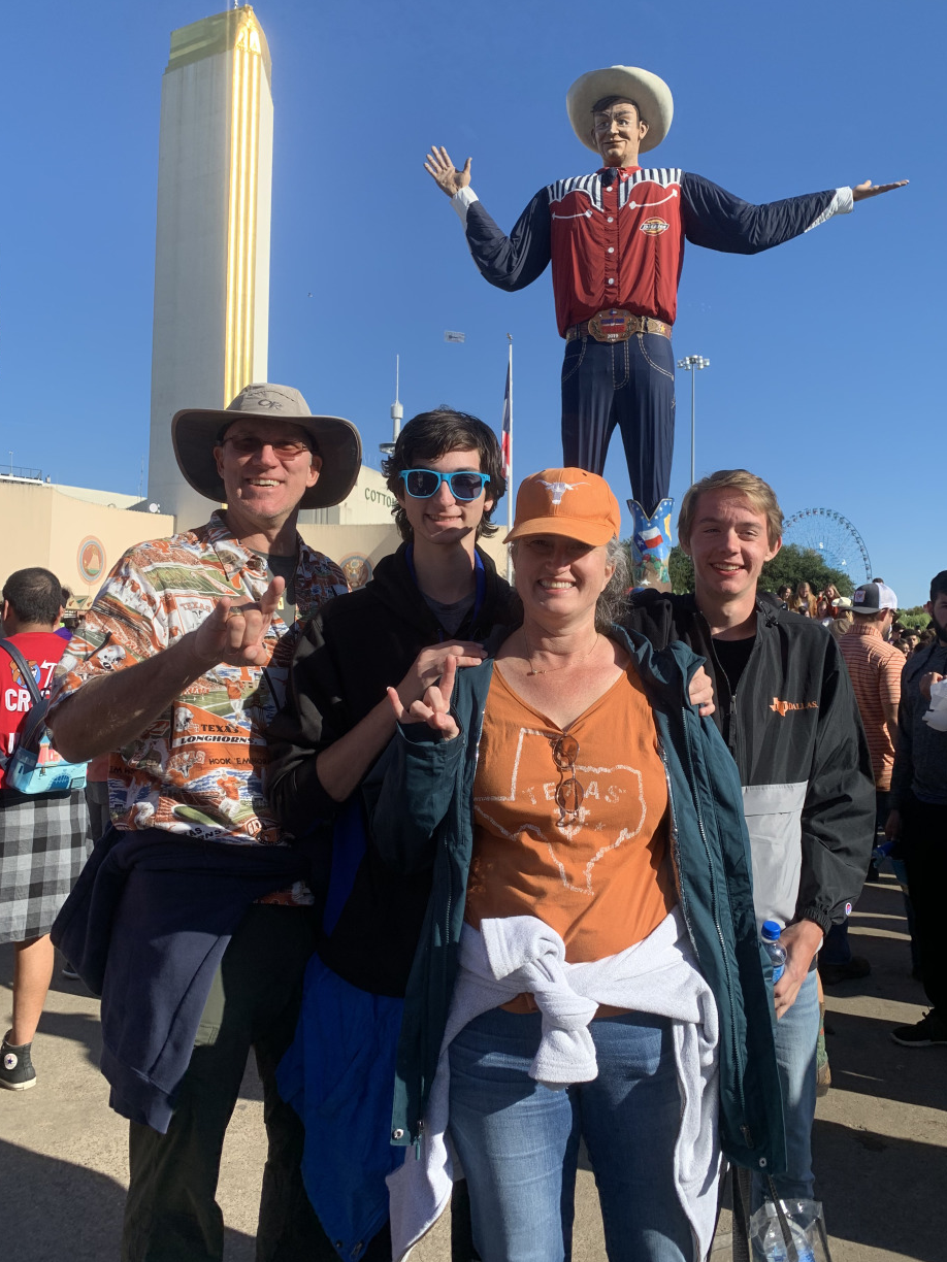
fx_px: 1058
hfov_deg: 48.2
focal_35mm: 29
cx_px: 505
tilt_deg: +7.3
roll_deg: -1.0
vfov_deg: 61.6
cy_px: 582
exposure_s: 1/1779
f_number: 1.8
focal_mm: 4.25
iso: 25
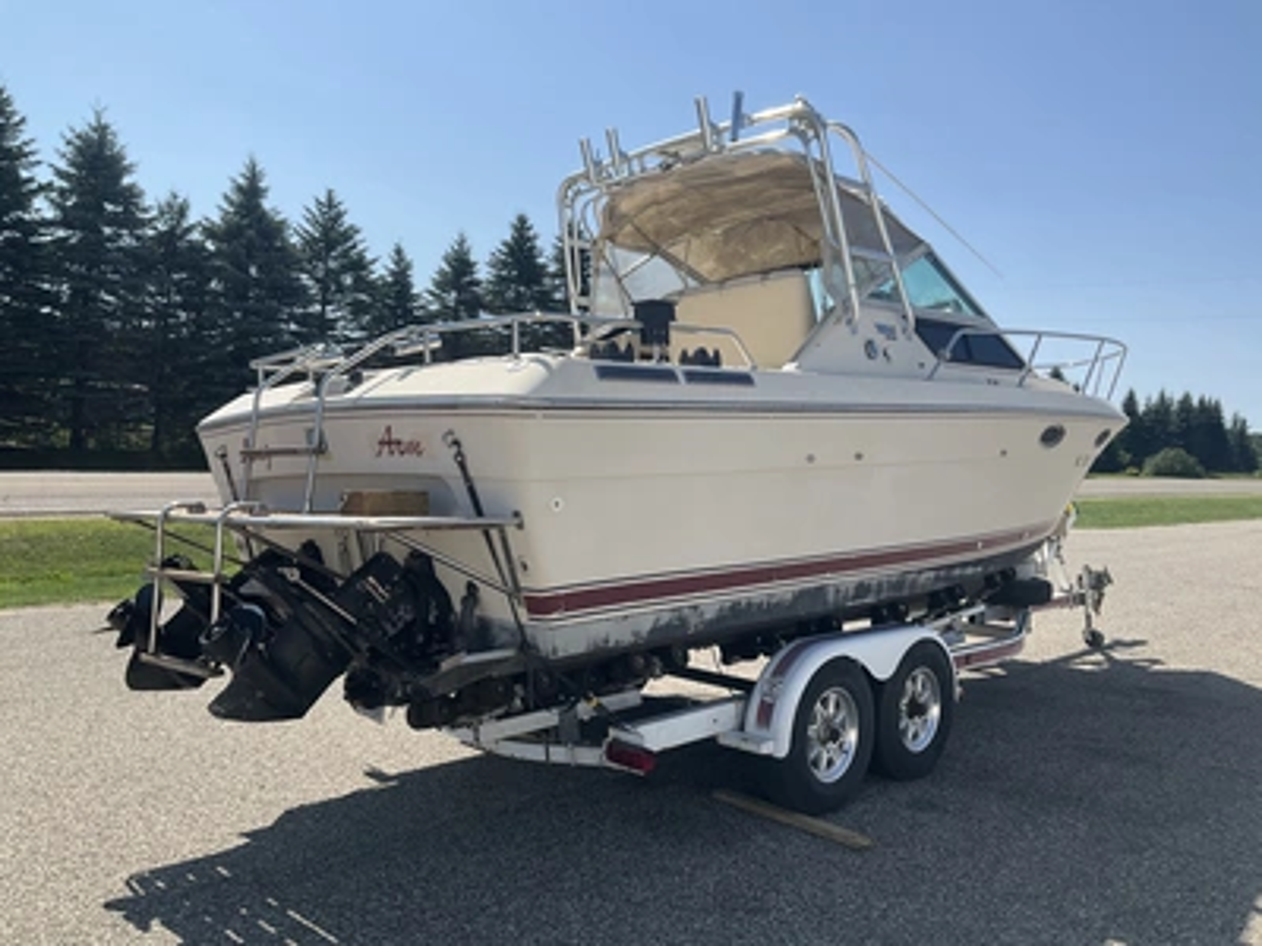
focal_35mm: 29
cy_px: 473
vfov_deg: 48.2
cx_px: 631
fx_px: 1057
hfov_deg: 61.7
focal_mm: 3
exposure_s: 1/2227
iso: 25
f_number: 1.8
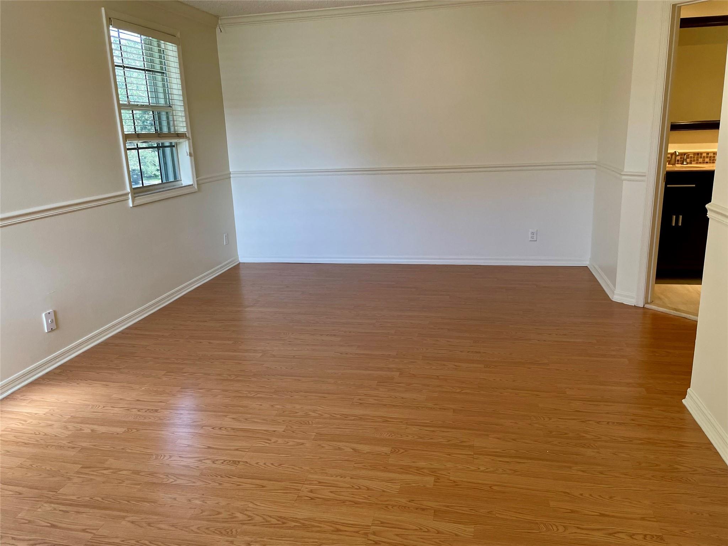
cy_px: 273
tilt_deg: -14.6
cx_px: 364
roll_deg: +2.6
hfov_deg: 67.3
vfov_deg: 53.1
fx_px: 547
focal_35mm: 26
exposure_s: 1/120
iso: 125
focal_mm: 4.2
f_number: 1.6
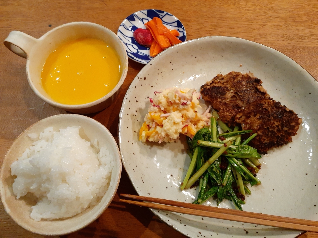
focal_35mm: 27
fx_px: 248
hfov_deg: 65.3
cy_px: 119
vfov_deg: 51.4
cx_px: 159
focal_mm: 3.6
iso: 400
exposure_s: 1/50
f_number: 1.9
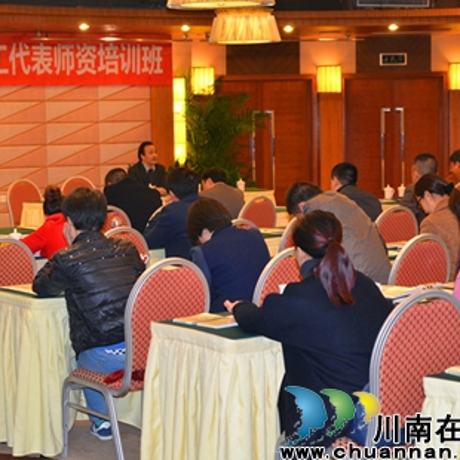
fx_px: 1233
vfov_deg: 21.1
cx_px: 150
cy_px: 225
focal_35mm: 82
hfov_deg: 21.1
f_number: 4.8
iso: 640
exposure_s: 1/60
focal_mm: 40
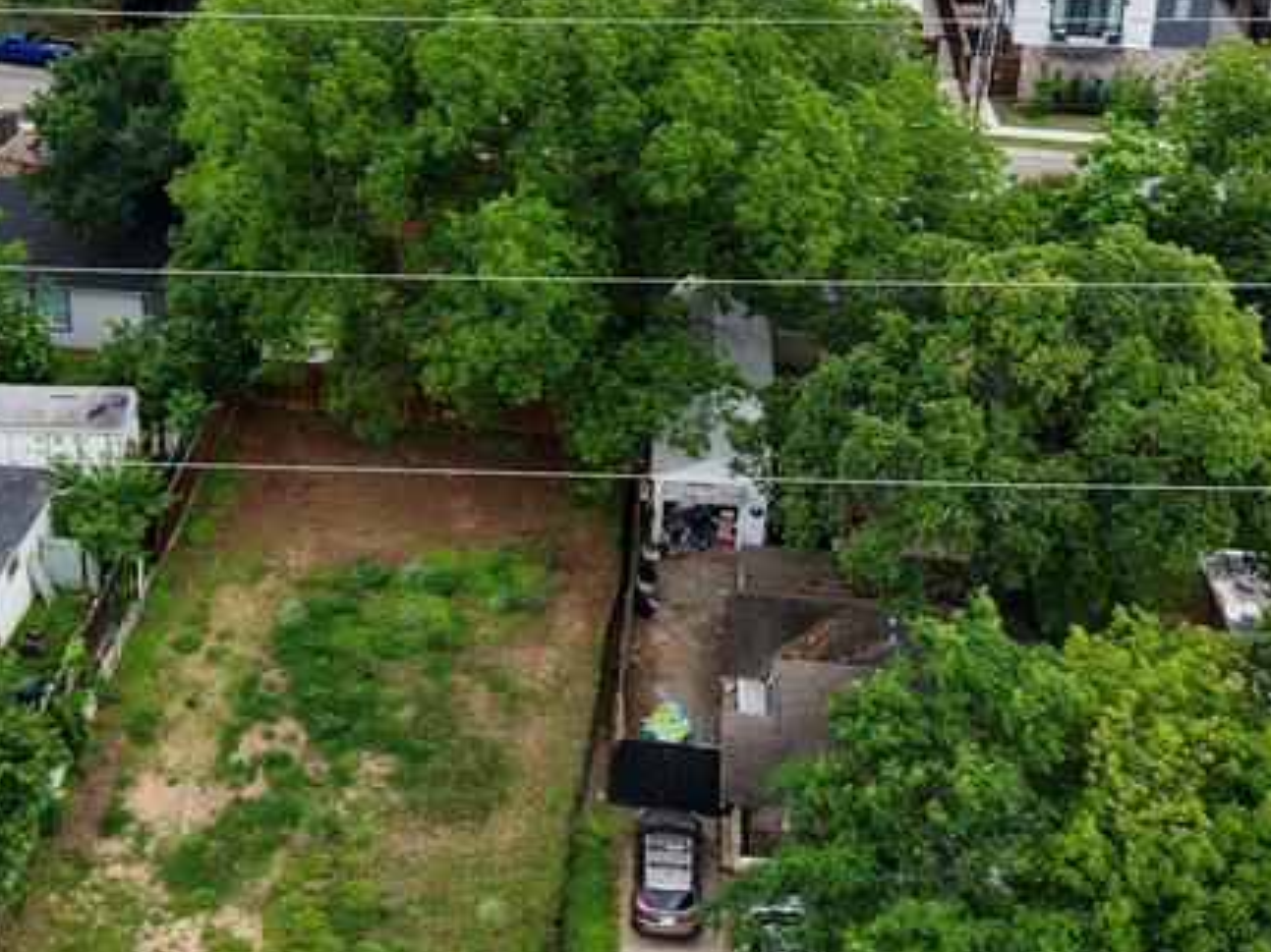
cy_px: 221
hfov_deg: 33.7
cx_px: 498
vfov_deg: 25.3
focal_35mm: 57
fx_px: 2092
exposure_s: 1/640
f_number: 1.8
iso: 100
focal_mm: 8.67
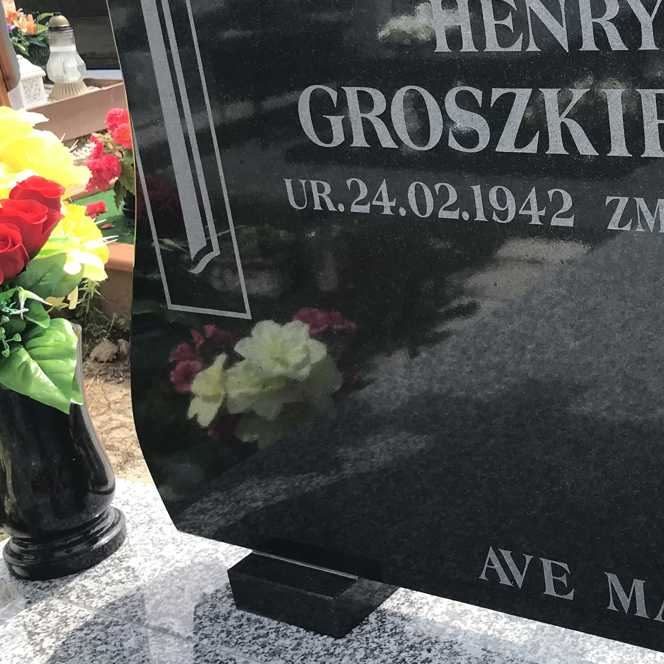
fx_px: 1150
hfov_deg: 30.1
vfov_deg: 32.0
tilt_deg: -17.9
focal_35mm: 53
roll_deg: +5.1
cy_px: 244
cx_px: 659
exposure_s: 1/977
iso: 20
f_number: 1.8
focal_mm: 3.99
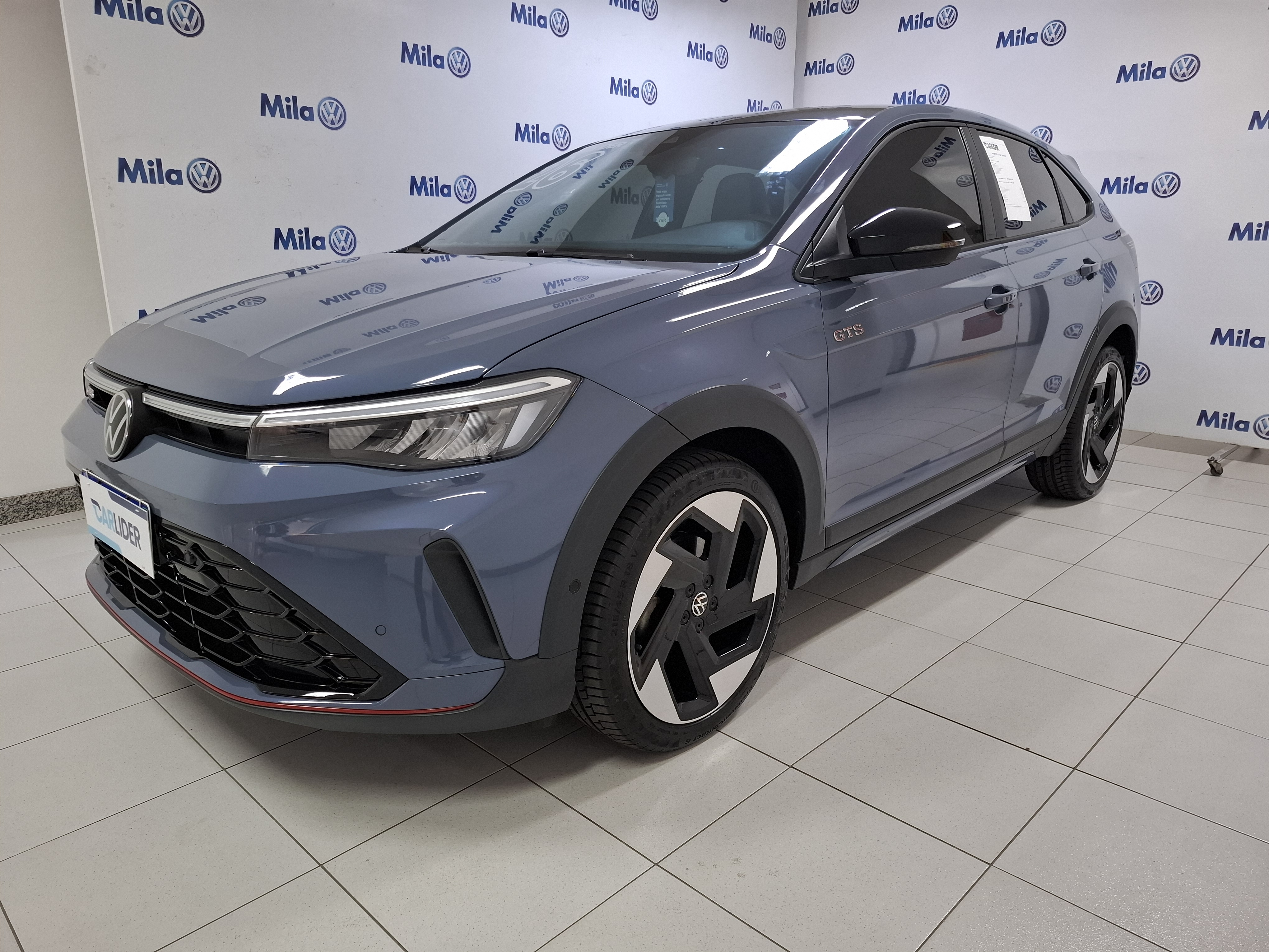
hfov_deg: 73.9
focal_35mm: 23
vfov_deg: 58.9
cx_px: 634
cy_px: 476
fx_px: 843
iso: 320
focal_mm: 5.54
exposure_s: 1/60
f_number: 1.8
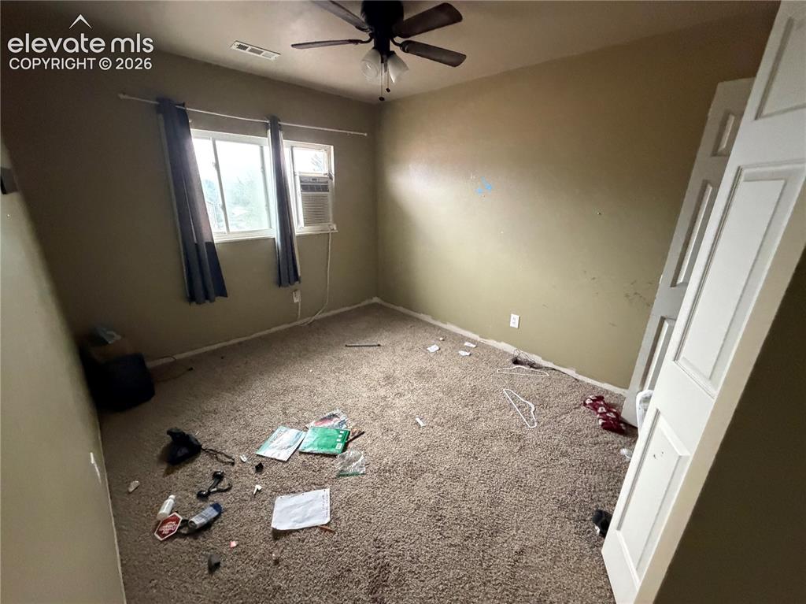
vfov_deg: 85.6
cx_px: 403
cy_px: 302
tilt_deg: -19.1
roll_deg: -0.9
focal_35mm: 14
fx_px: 326
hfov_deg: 102.1
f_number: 2.2
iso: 1000
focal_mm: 2.22
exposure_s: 1/60
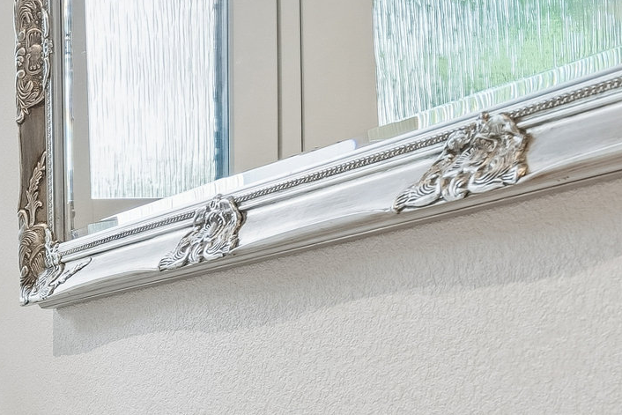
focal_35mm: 119
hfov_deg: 14.5
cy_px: 454
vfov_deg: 11.4
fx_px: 2056
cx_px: -592
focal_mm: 28
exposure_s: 1/15
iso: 200
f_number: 8
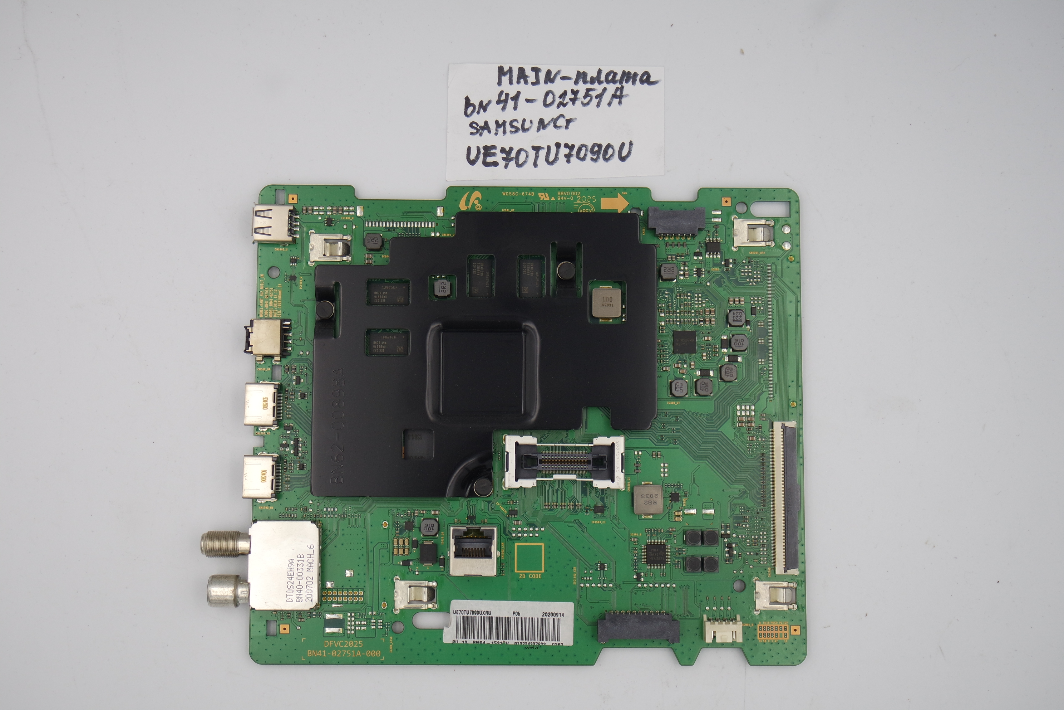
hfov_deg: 41.1
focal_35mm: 48
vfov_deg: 28.1
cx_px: 532
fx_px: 1419
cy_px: 355
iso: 160
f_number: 4.5
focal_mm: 18
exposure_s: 1/125
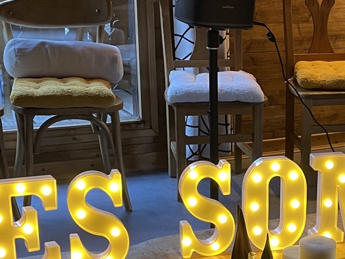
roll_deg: -0.9
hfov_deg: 23.1
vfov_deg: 17.5
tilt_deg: -20.3
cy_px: 227
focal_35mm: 83
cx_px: 287
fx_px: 827
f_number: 1.6
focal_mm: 4.2
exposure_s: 1/60
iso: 200
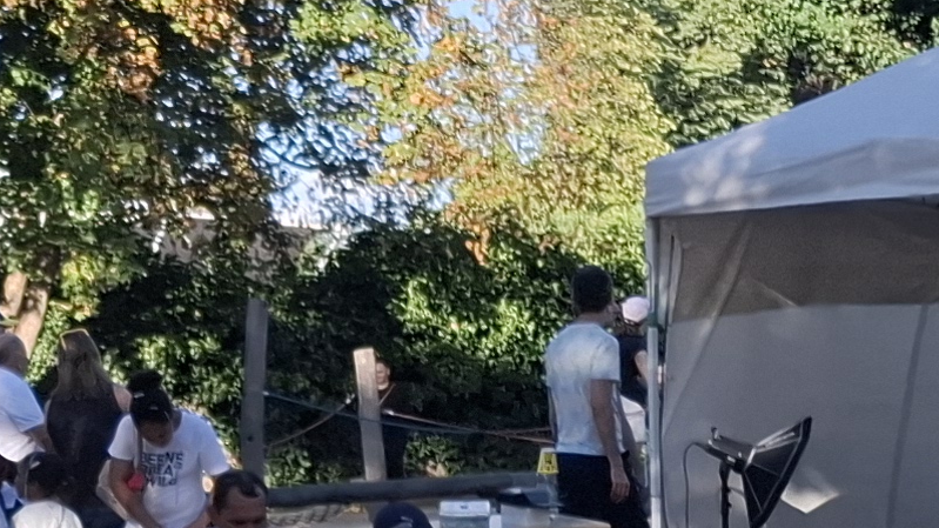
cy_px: 427
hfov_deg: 16.2
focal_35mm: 128
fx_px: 3186
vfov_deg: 9.4
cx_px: -152
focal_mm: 5.54
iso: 50
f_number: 1.8
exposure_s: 1/737
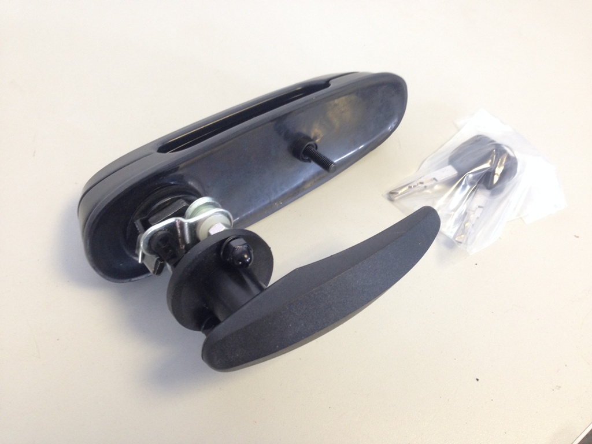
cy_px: 222
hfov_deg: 55.4
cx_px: 296
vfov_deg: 42.9
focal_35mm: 33
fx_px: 564
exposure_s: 1/20
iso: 160
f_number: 2.4
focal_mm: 4.12
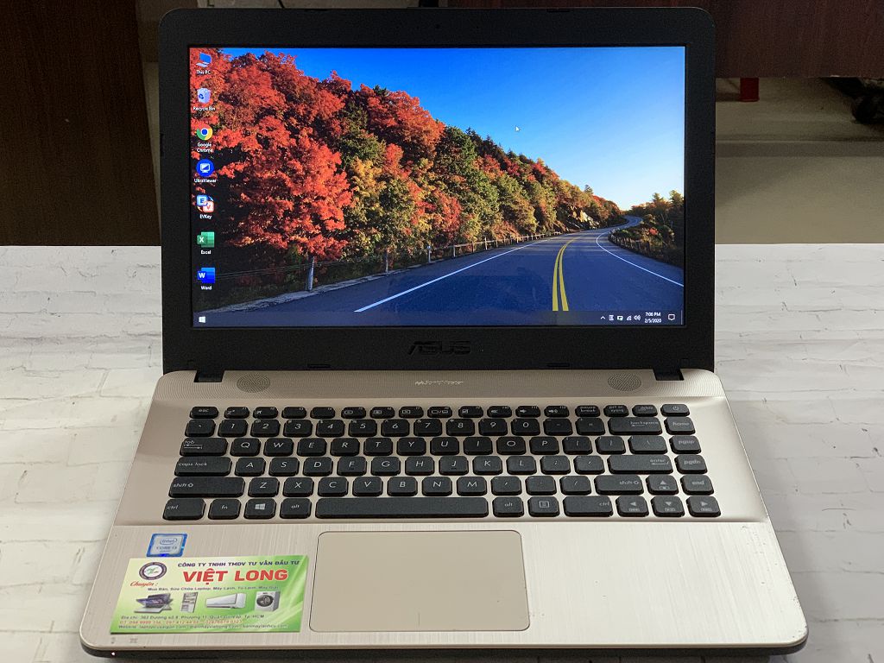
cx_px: 442
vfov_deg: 28.0
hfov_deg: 36.8
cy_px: 332
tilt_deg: -29.2
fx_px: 1328
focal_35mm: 52
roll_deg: -0.4
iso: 250
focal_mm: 6
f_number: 2.4
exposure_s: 1/50
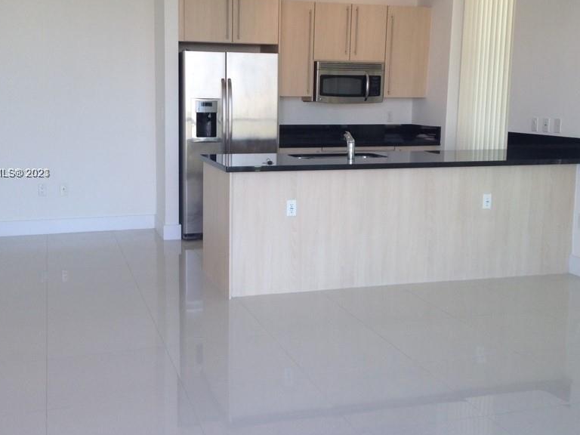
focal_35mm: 44
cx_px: 279
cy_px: 174
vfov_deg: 32.8
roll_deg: -0.7
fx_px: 737
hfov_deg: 42.9
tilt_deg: -7.8
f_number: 2.4
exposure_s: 1/120
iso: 50
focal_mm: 4.12
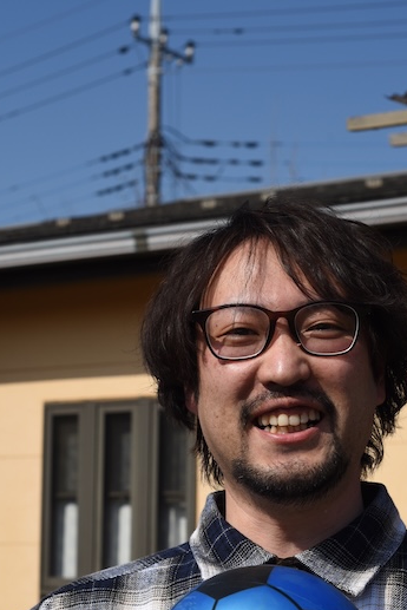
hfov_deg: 15.7
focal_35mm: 87
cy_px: 474
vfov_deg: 23.1
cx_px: 265
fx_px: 1474
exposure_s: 1/1250
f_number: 8
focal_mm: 50
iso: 250
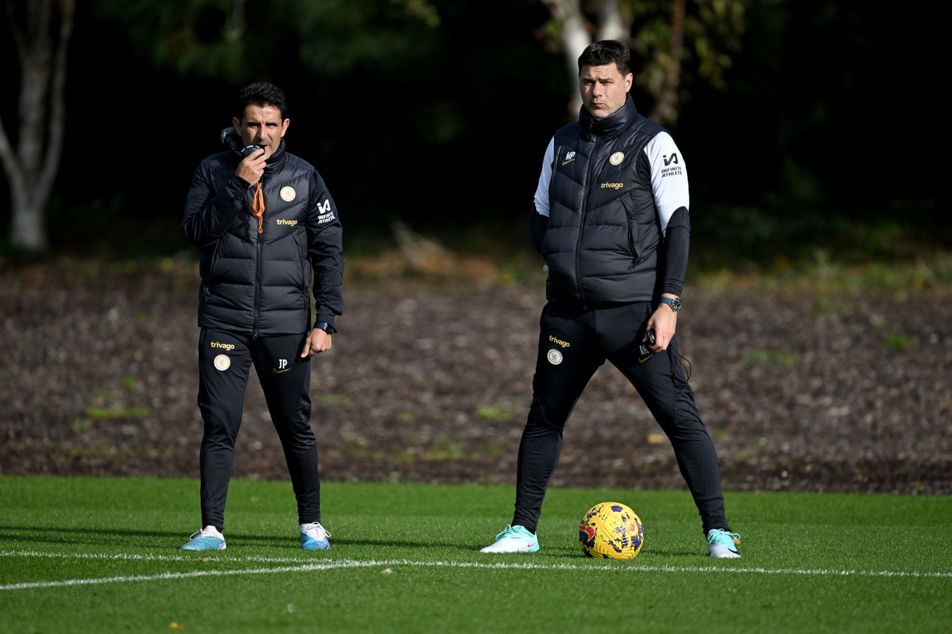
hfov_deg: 3.7
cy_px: 317
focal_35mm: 560
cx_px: 476
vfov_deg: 2.5
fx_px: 14808
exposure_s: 1/10000
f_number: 4
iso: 800
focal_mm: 560
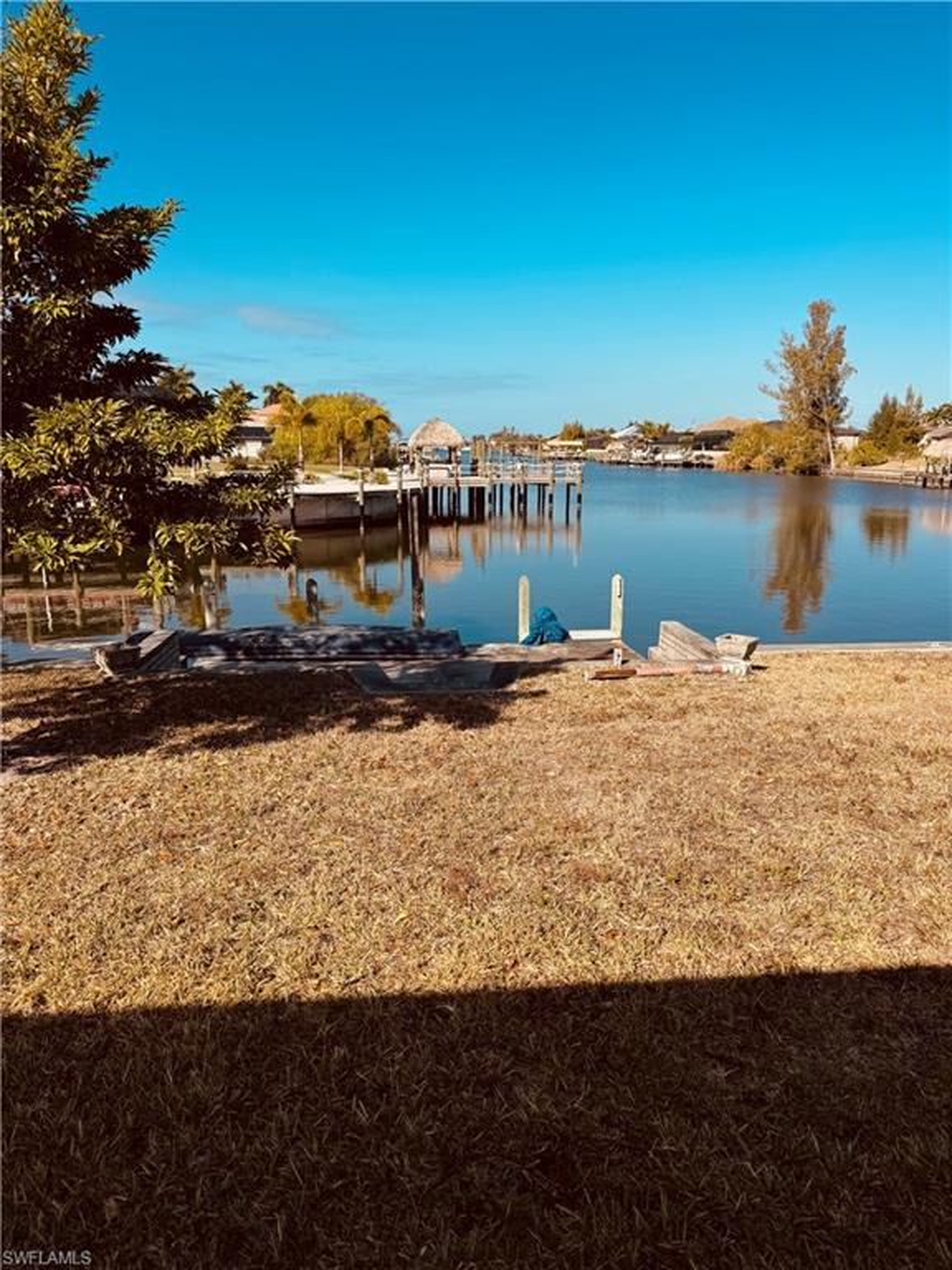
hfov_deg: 56.8
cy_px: 635
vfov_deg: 71.6
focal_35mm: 24
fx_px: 880
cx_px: 476
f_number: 1.78
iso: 80
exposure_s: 1/4608
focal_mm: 6.76
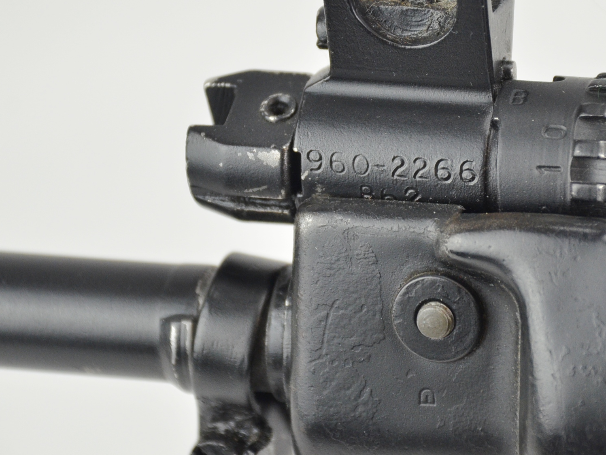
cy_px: 173
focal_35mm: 320
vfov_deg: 4.6
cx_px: 396
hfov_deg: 6.2
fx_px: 5599
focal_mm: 135
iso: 800
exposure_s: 1/125
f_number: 5.6
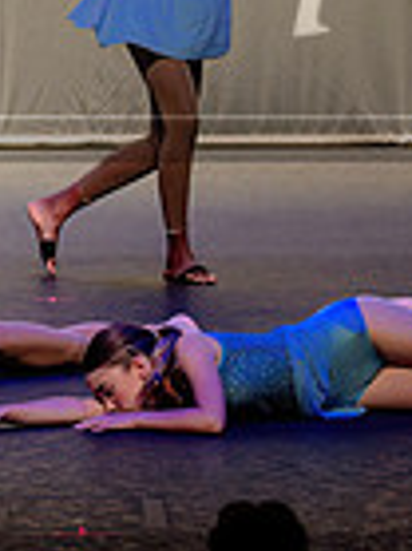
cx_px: -123
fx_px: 6405
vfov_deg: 4.9
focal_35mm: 403
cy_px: -62
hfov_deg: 3.7
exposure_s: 1/500
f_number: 2.8
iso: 1250
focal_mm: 95
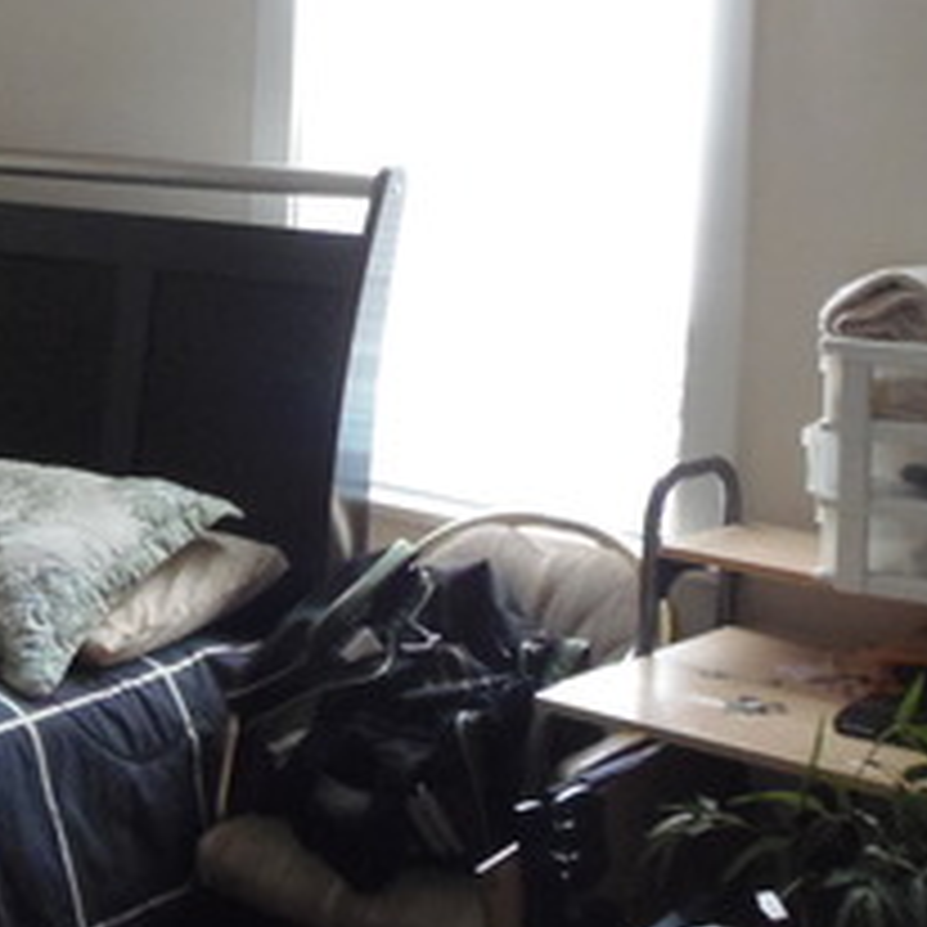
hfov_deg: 25.4
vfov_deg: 25.7
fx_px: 2000
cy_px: 198
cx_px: 112
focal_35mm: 66
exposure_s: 1/25
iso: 400
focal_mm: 4.3
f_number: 2.9
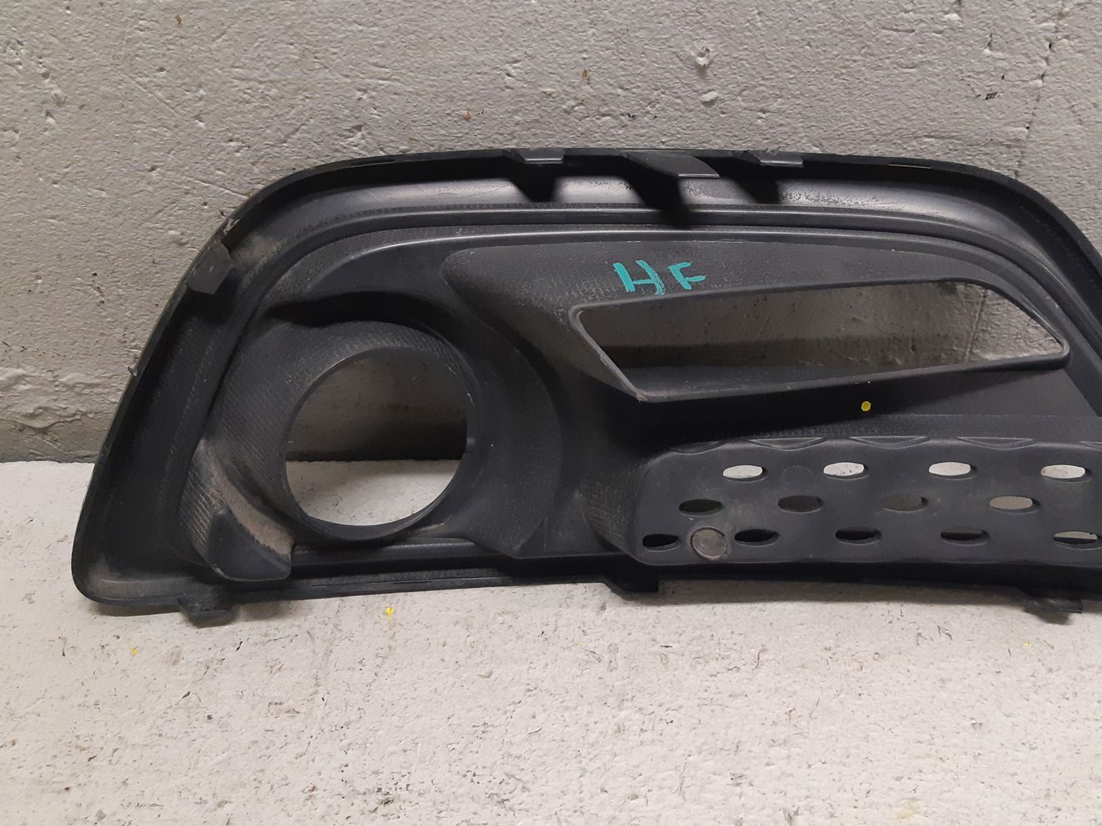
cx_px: 665
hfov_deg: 54.9
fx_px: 1050
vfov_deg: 42.8
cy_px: 352
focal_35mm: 33
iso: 250
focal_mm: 3.93
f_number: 1.7
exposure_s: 1/50
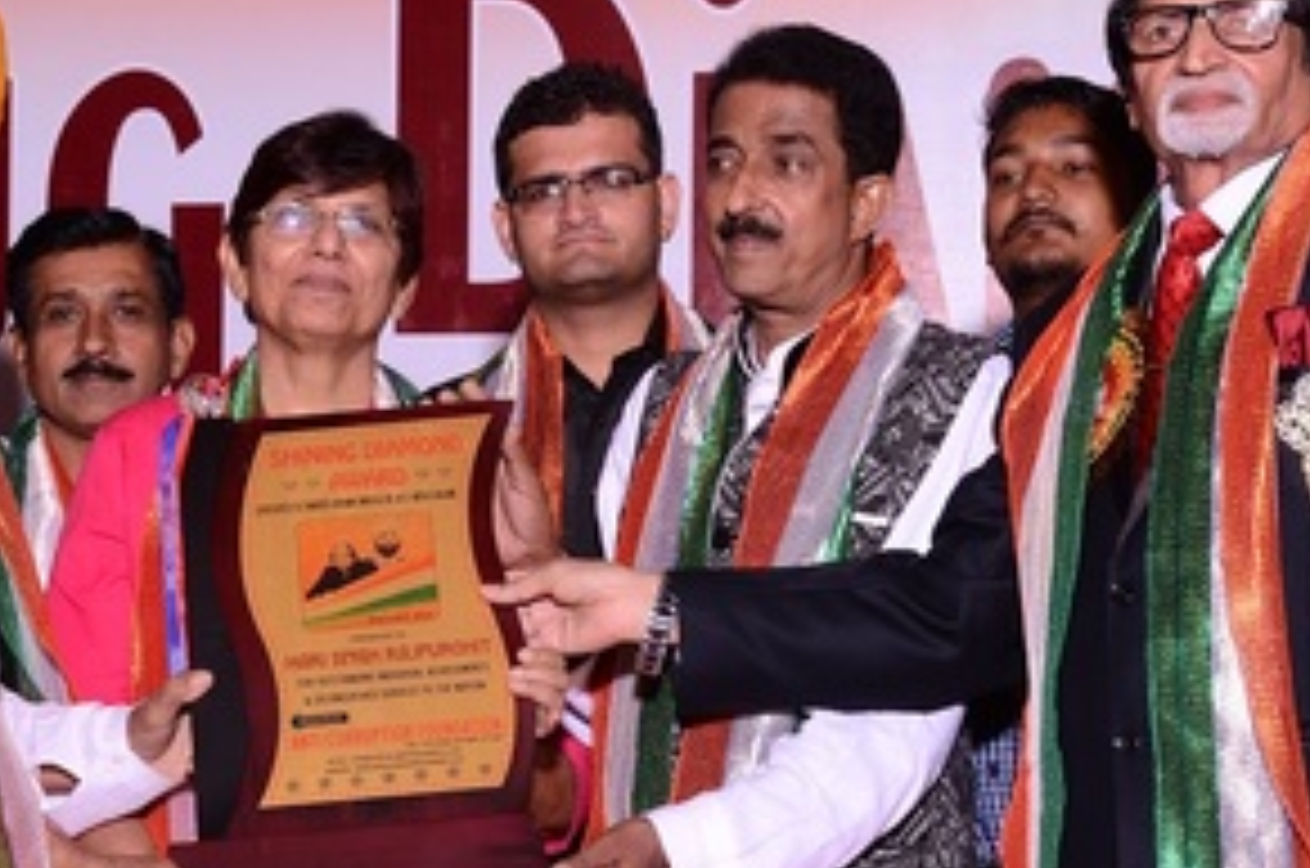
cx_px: 500
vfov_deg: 11.8
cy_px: 560
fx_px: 4209
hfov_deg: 17.7
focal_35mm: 116
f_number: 8
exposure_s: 1/125
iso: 200
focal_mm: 45
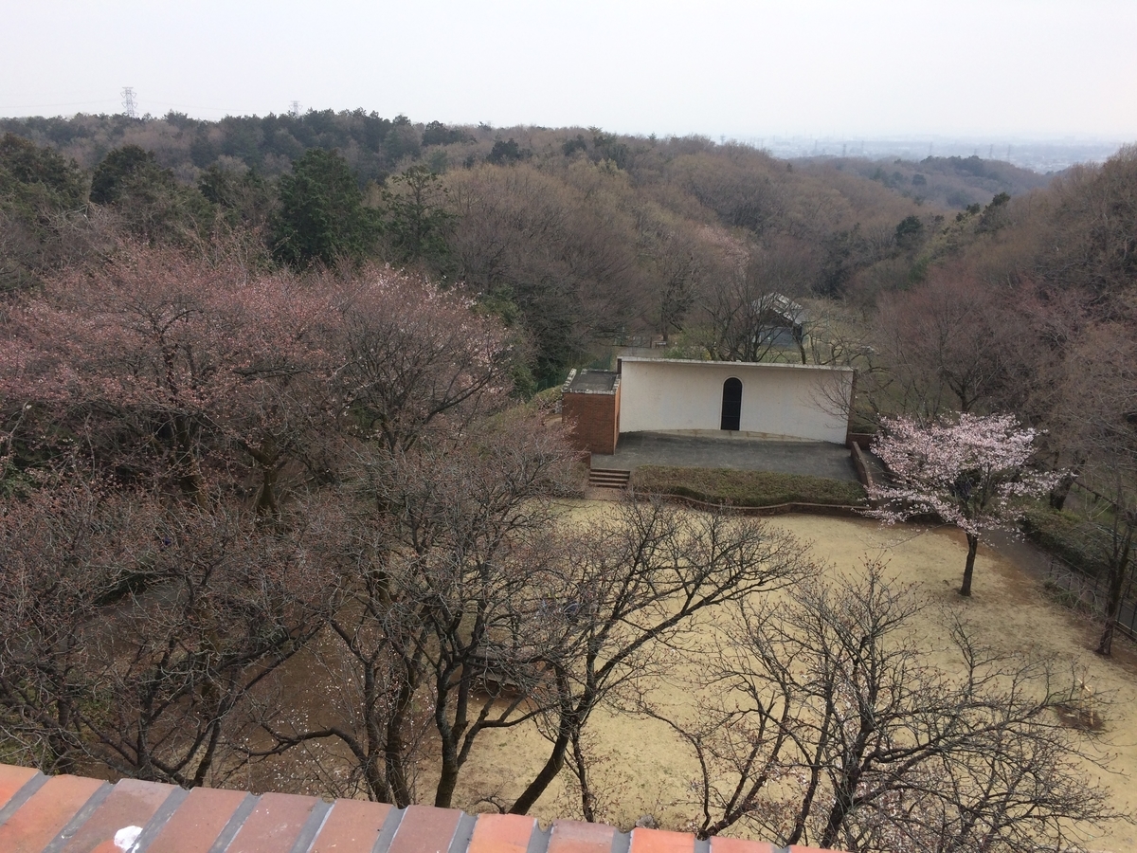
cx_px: 568
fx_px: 953
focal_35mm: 29
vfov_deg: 48.2
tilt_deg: -20.8
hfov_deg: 61.7
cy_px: 426
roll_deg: -0.8
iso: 32
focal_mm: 4.15
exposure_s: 1/1244
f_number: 2.2
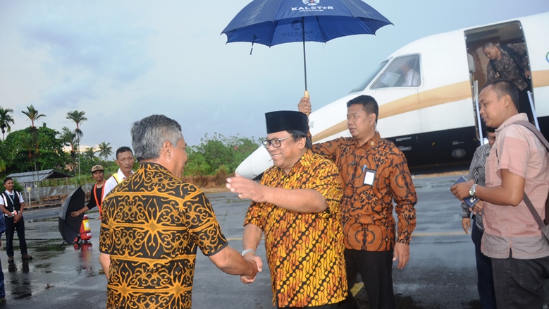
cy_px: 159
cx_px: 270
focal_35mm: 29
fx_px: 422
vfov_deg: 40.2
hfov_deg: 66.1
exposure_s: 1/125
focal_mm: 18
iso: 400
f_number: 3.5
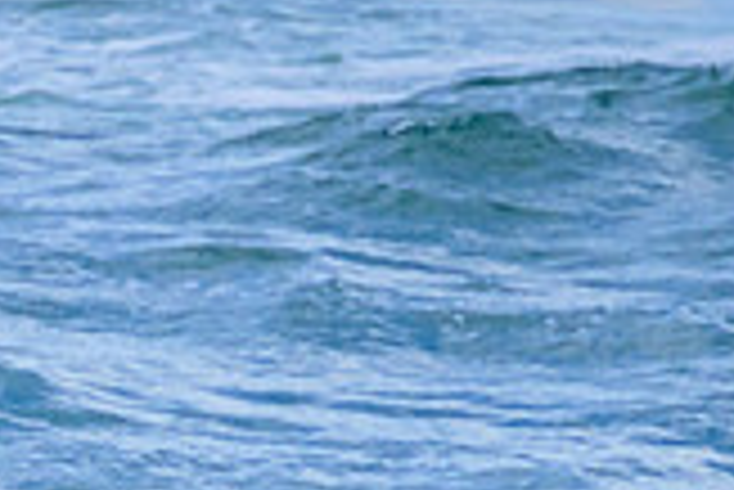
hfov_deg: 0.7
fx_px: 58097
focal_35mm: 2847
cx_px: -45
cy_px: 807
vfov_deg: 0.5
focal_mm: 800
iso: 3600
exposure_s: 1/2000
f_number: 11
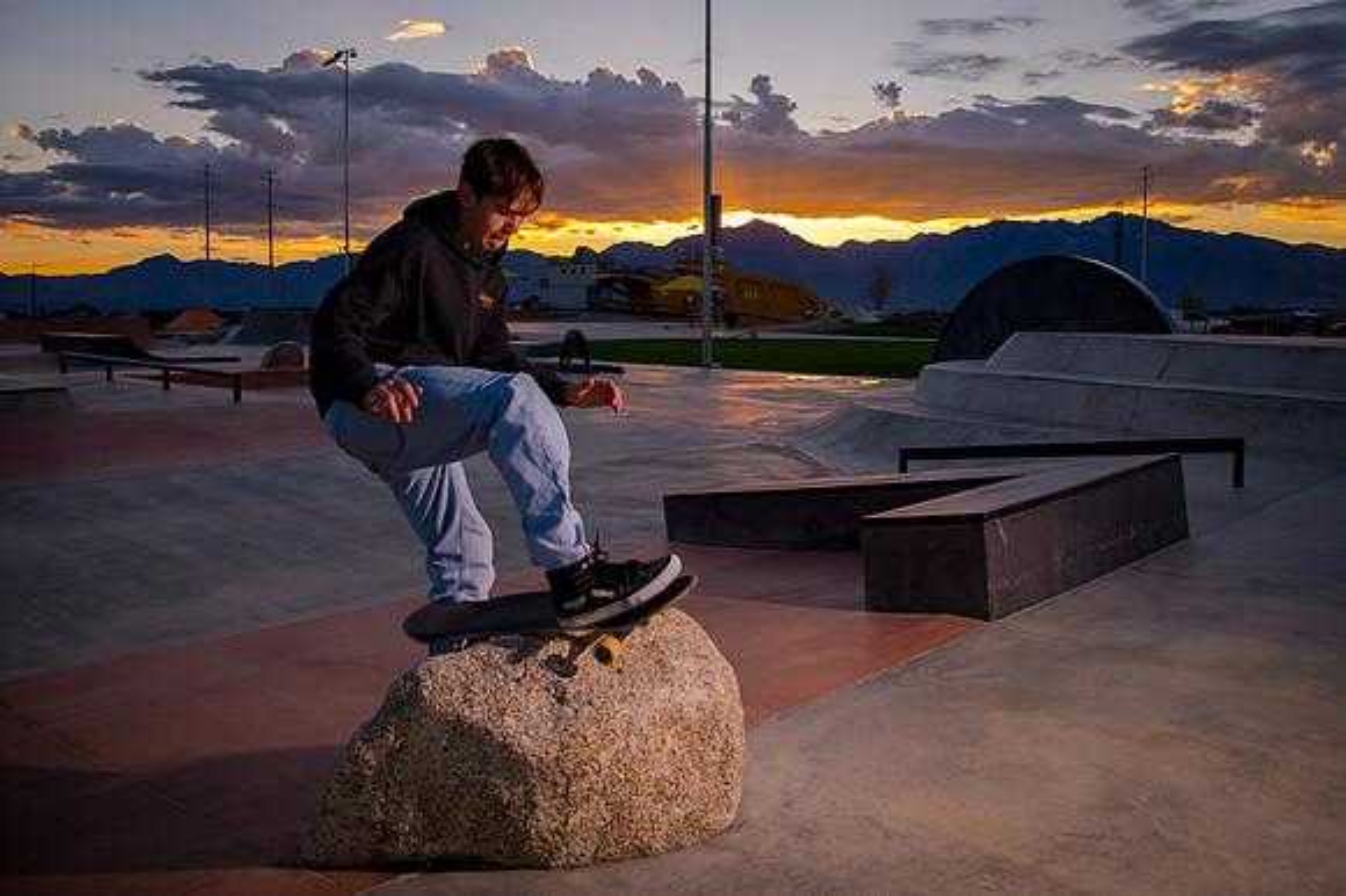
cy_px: 353
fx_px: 1099
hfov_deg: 63.0
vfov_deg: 44.1
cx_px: 694
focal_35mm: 29
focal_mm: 24
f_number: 4
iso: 250
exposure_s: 1/500
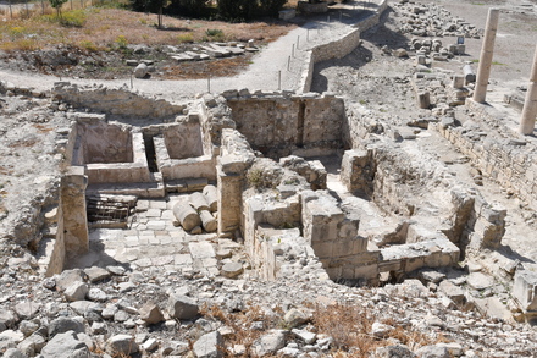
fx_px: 537
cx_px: 268
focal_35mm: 36
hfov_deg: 53.1
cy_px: 179
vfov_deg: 36.8
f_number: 10
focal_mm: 24
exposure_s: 1/400
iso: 200
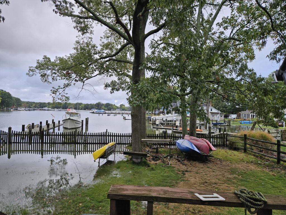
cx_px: 143
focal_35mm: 23
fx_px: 190
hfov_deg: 73.9
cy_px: 108
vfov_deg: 58.9
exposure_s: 1/120
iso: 50
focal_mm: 5.4
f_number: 1.8
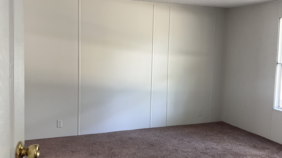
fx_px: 284
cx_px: 140
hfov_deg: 52.8
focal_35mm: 38
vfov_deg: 31.2
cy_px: 70
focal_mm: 5.7
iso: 125
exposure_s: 1/63
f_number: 1.5
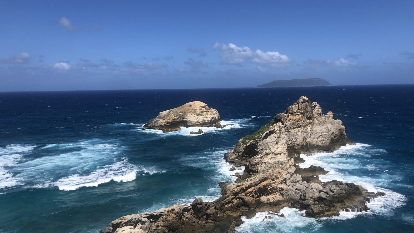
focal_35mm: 31
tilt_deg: -10.8
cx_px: 208
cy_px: 151
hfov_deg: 62.6
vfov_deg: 37.5
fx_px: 340
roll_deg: +2.2
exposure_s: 1/3436
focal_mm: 4
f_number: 1.8
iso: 25
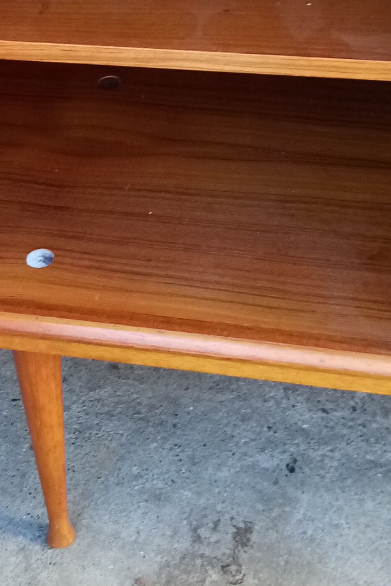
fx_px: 1189
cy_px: 98
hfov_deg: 18.6
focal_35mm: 73
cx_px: 120
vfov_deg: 27.0
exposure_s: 1/50
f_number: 1.8
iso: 128
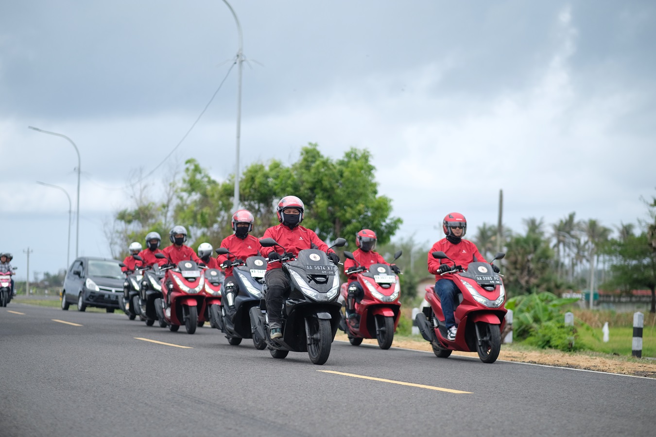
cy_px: 218
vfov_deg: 16.3
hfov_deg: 24.2
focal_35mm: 84
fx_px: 1531
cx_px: 328
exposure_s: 1/8000
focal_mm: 56
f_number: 1.2
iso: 320
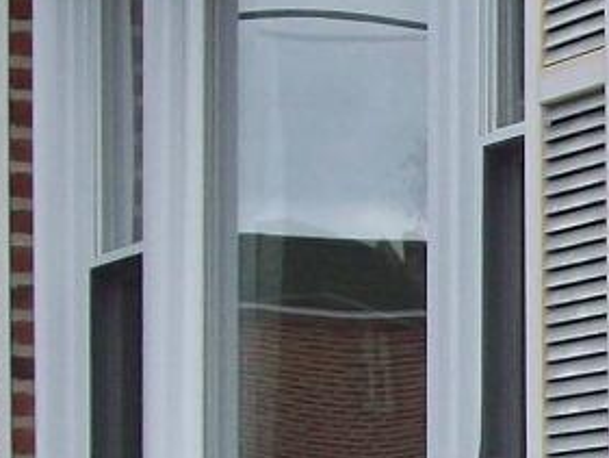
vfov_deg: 5.3
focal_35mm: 277
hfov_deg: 6.8
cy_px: 554
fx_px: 4875
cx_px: 1409
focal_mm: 9
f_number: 3.4
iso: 80
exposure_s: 1/388
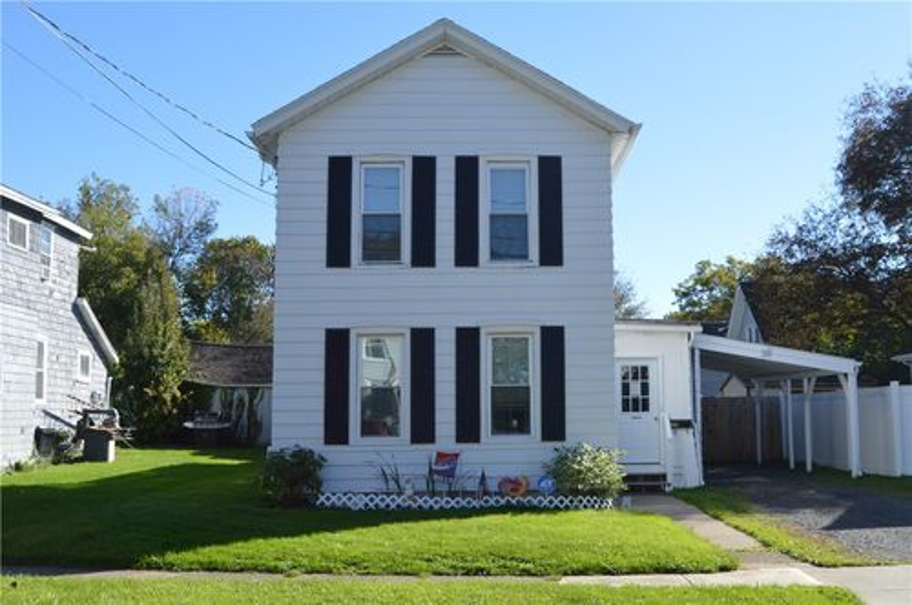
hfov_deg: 67.4
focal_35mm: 27
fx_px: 683
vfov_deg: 47.8
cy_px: 302
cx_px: 456
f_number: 7.1
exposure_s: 1/200
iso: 100
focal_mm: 18
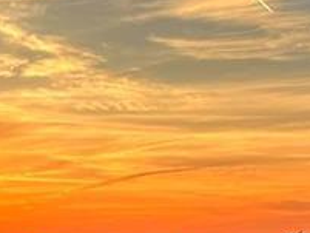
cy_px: 474
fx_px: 1093
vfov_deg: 11.0
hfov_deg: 15.7
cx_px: 342
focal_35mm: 122
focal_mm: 6.86
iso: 80
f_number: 1.78
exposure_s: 1/477
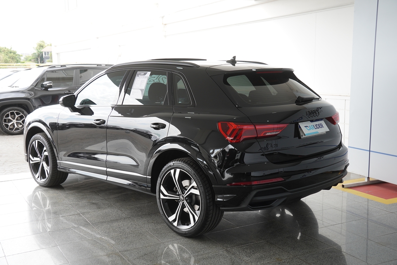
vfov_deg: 33.0
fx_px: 447
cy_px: 132
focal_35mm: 40
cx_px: 198
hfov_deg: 47.9
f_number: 4.5
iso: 200
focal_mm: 27
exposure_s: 1/125
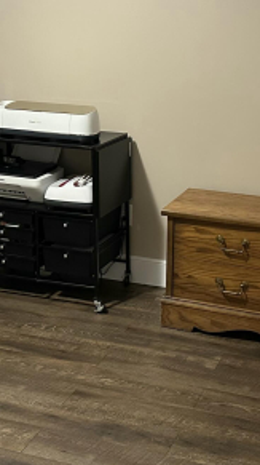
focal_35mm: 60
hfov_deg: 19.9
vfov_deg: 34.2
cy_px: 113
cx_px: 168
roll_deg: -1.4
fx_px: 738
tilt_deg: -9.2
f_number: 1.78
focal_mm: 6.86
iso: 640
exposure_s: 1/60
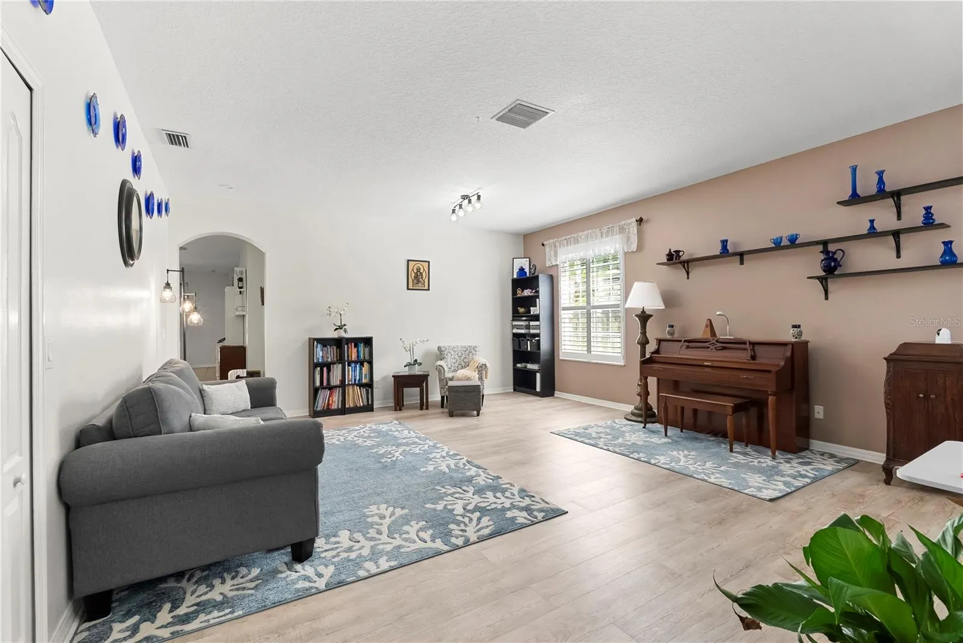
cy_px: 322
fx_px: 428
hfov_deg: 96.7
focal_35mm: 16
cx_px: 482
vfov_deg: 73.8
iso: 2000
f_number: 9
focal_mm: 16
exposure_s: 1/25
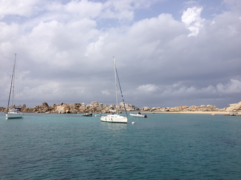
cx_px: 120
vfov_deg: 40.7
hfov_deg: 52.6
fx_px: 244
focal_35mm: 35
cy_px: 90
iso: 64
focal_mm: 4.28
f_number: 2.4
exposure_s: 1/2907
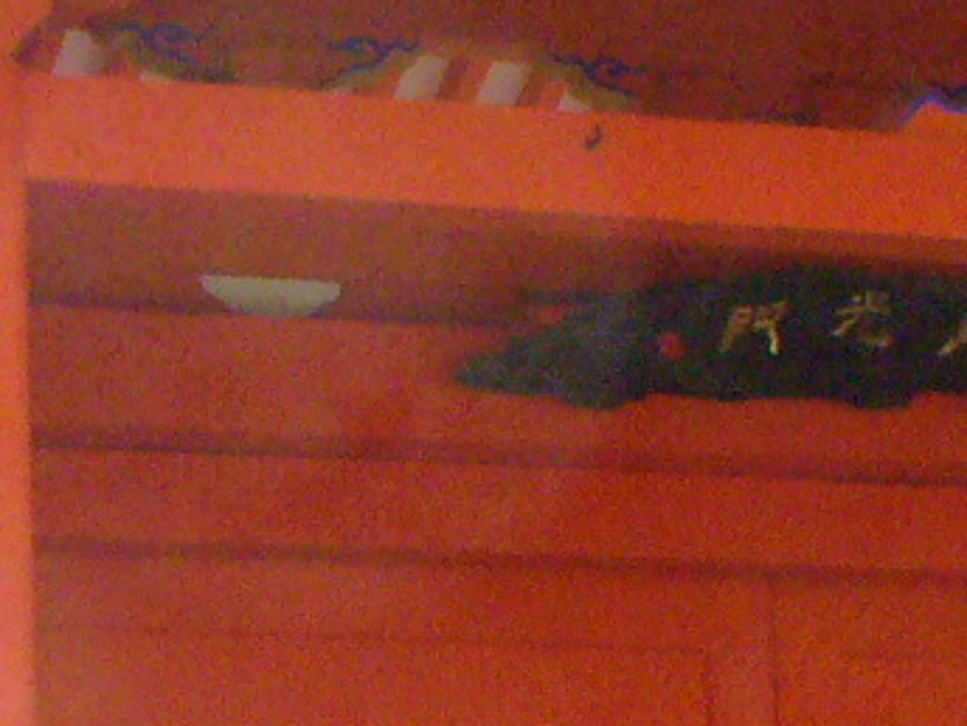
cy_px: 718
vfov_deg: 8.6
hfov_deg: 11.5
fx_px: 4805
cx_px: 349
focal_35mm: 172
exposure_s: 1/500
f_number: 5.6
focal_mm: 6.1
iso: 400
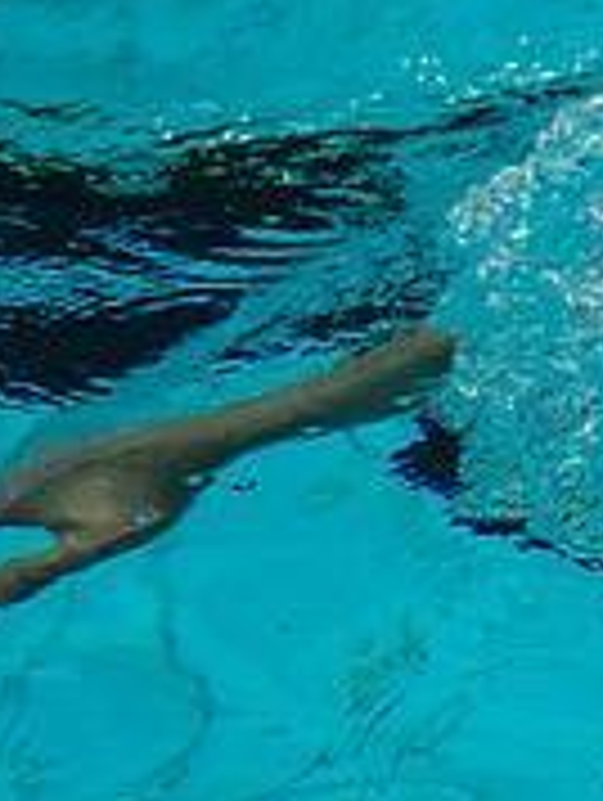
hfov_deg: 5.2
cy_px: 286
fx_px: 6488
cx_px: 1062
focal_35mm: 280
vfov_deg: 7.1
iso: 1600
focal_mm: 43
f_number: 2.8
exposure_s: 1/1000
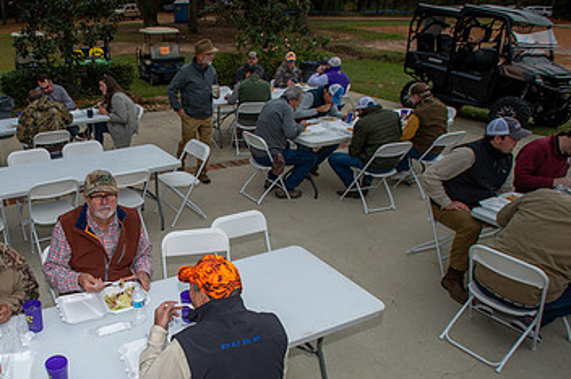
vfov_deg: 45.8
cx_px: 146
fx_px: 444
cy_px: 241
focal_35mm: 28
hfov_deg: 62.0
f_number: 4.5
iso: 200
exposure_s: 1/1600
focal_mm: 17
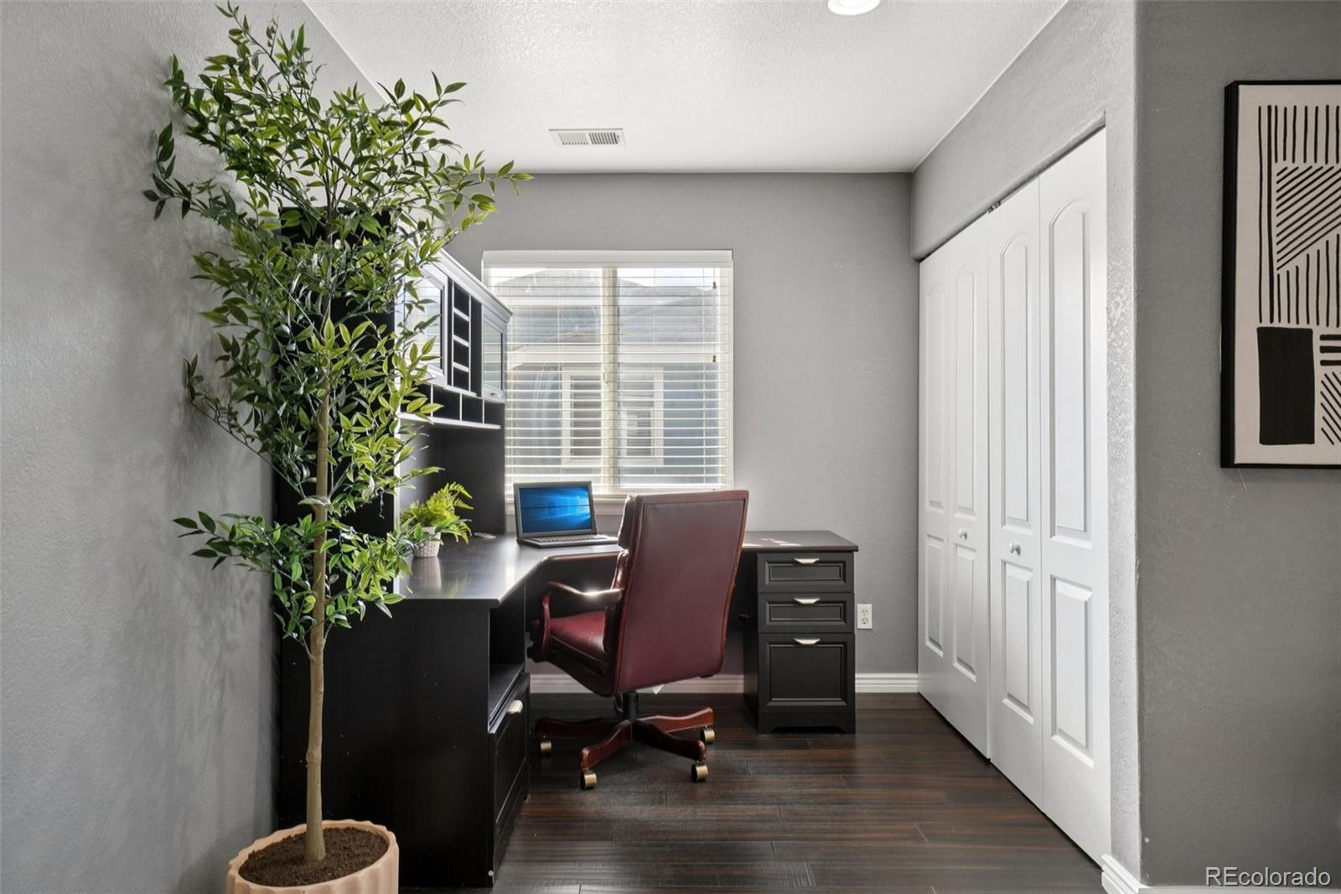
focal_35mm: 24
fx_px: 894
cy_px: 447
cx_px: 670
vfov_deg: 53.1
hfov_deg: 73.8
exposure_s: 1/30
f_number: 8
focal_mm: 16
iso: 400
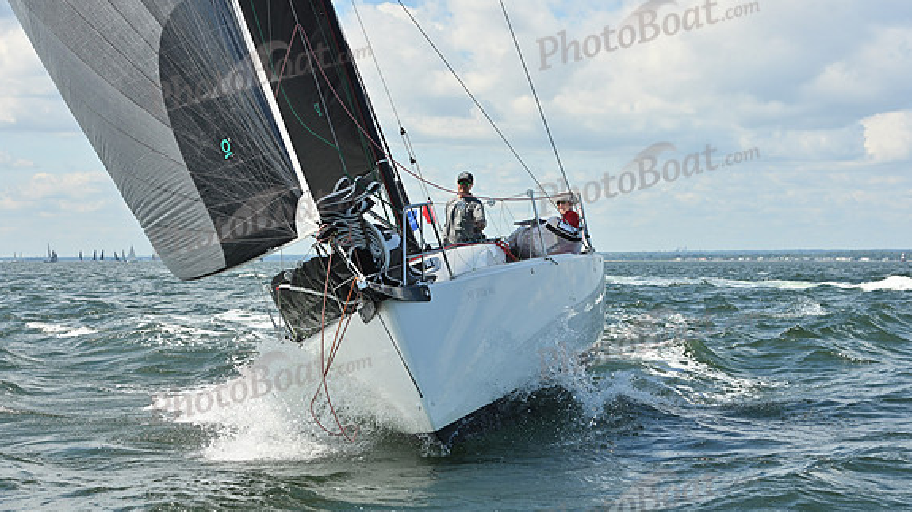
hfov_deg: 28.6
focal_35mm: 74
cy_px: 280
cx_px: 455
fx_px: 1789
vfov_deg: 16.3
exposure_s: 1/1250
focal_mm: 70
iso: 250
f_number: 7.1
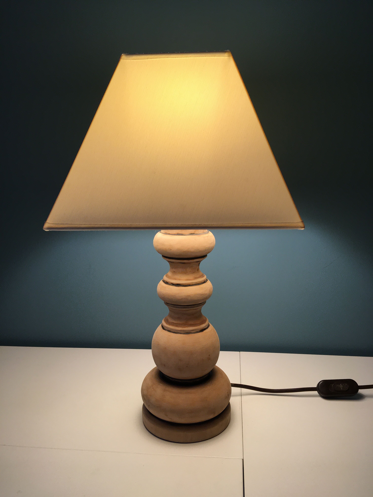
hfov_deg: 48.2
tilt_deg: -12.0
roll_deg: +0.0
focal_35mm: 29
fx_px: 417
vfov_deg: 61.7
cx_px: 186
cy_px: 248
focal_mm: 4.15
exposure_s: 1/100
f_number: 2.2
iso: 40
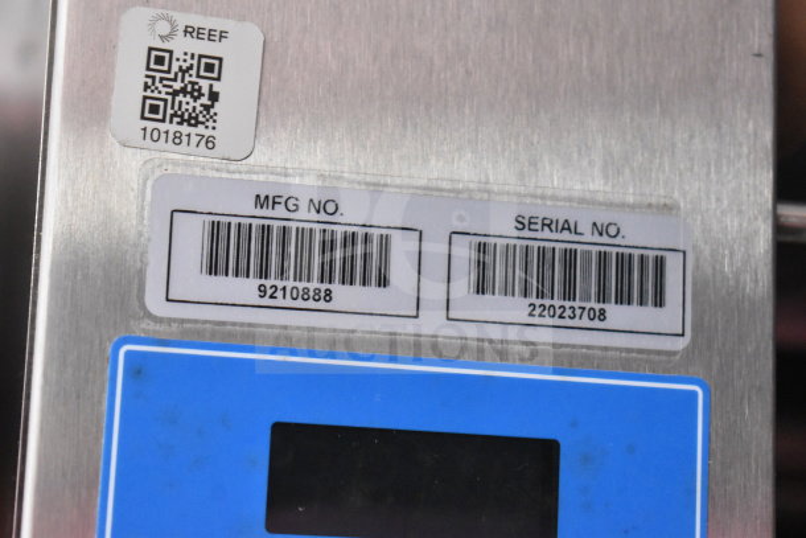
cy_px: 269
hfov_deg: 24.6
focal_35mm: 82
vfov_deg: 16.6
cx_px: 403
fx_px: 1847
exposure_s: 1/100
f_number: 5.6
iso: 6400
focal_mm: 55
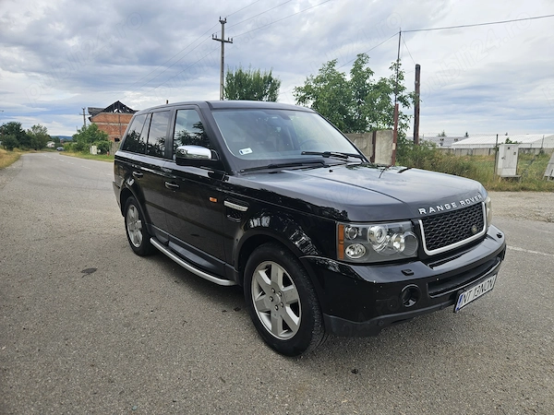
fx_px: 368
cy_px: 208
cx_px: 277
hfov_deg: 73.9
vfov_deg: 58.9
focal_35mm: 23
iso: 25
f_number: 1.8
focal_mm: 5.4
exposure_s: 1/924
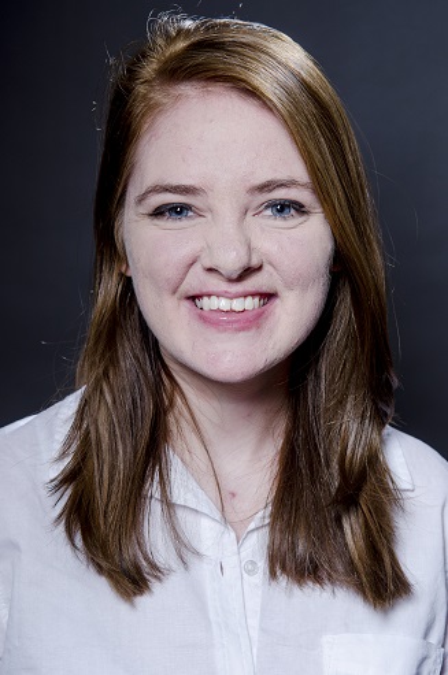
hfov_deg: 20.1
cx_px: 224
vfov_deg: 29.9
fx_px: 1264
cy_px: 338
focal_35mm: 68
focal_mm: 45
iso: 100
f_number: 7.1
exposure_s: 1/125
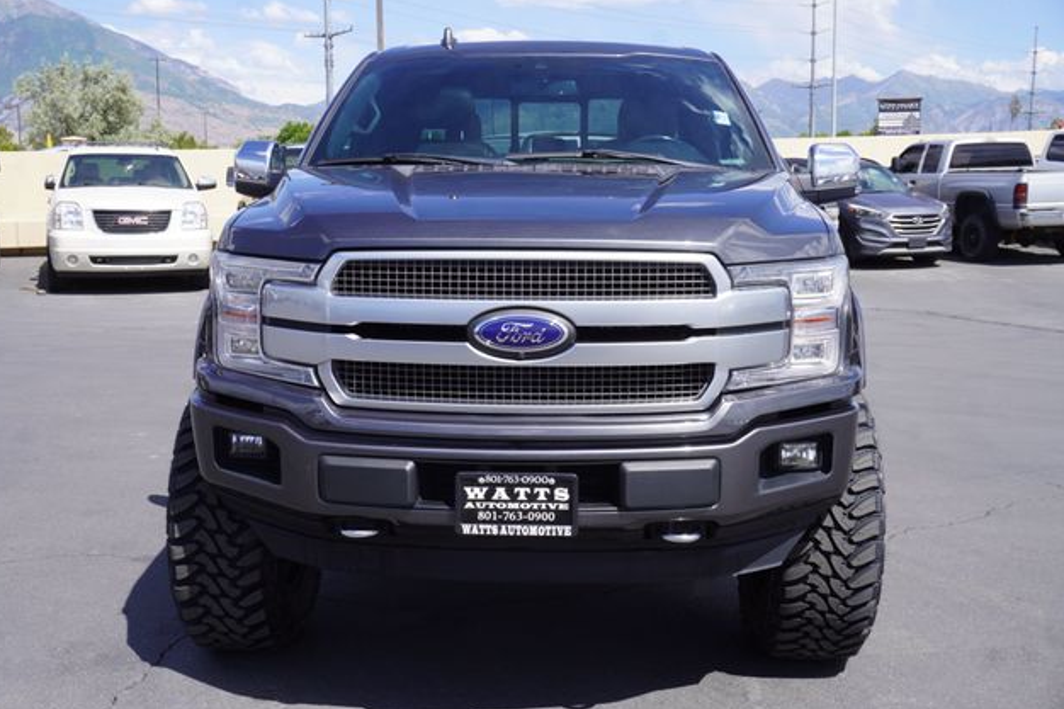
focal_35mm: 43
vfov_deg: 31.2
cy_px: 359
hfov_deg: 45.4
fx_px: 1270
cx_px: 522
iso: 100
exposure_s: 1/125
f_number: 10
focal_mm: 28
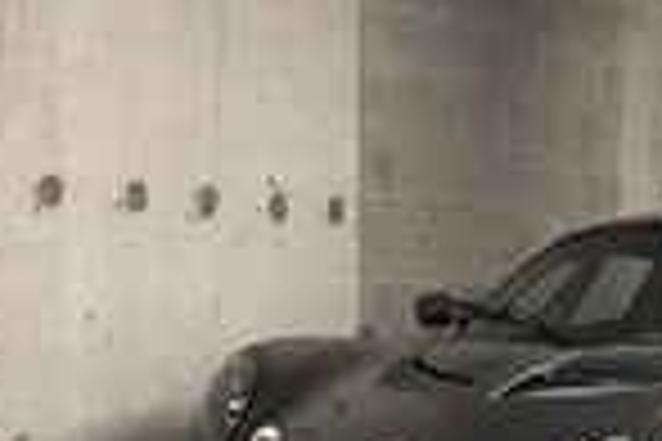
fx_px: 2335
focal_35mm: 127
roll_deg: -1.0
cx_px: 1049
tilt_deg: -1.9
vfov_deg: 10.7
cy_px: 428
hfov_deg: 14.8
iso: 80
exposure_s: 1/5
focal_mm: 3.99
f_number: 1.8
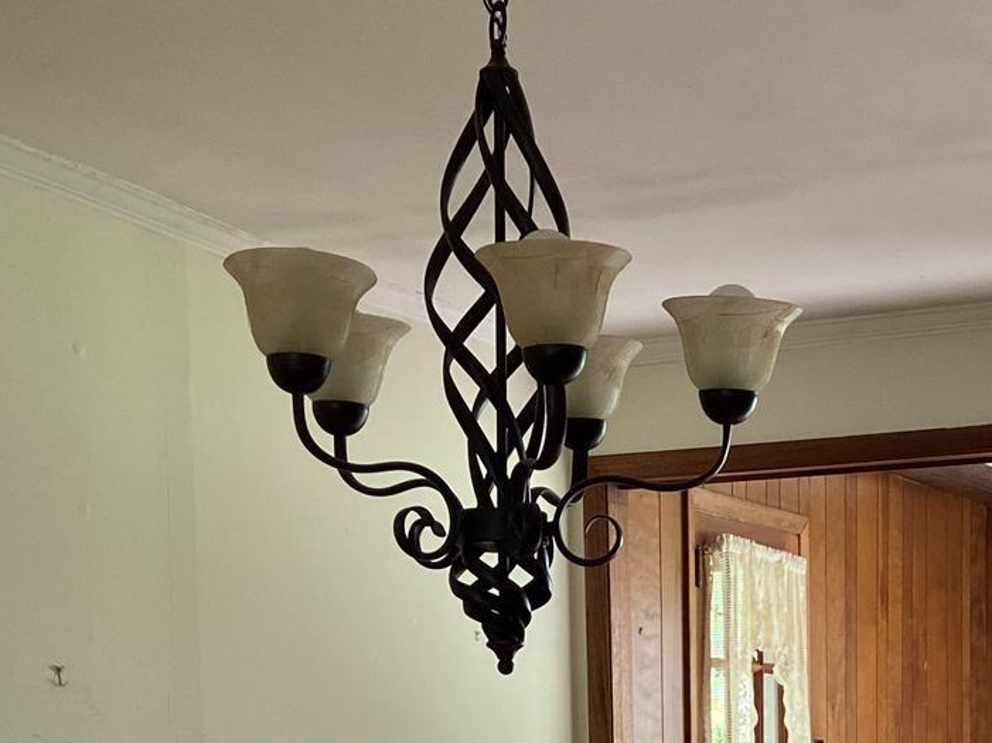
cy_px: 917
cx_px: 730
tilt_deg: -5.2
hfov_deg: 25.4
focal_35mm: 76
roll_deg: +1.2
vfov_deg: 18.3
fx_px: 2177
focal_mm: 4.25
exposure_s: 1/60
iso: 200
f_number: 1.8
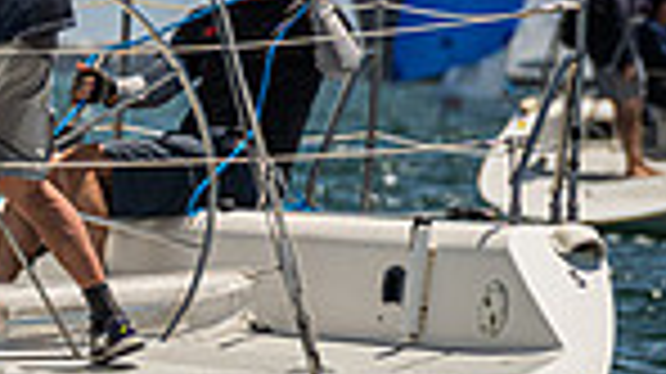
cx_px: -454
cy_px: -83
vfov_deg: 0.7
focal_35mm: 1640
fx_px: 28941
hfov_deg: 1.3
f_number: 8
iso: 400
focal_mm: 400
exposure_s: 1/3200
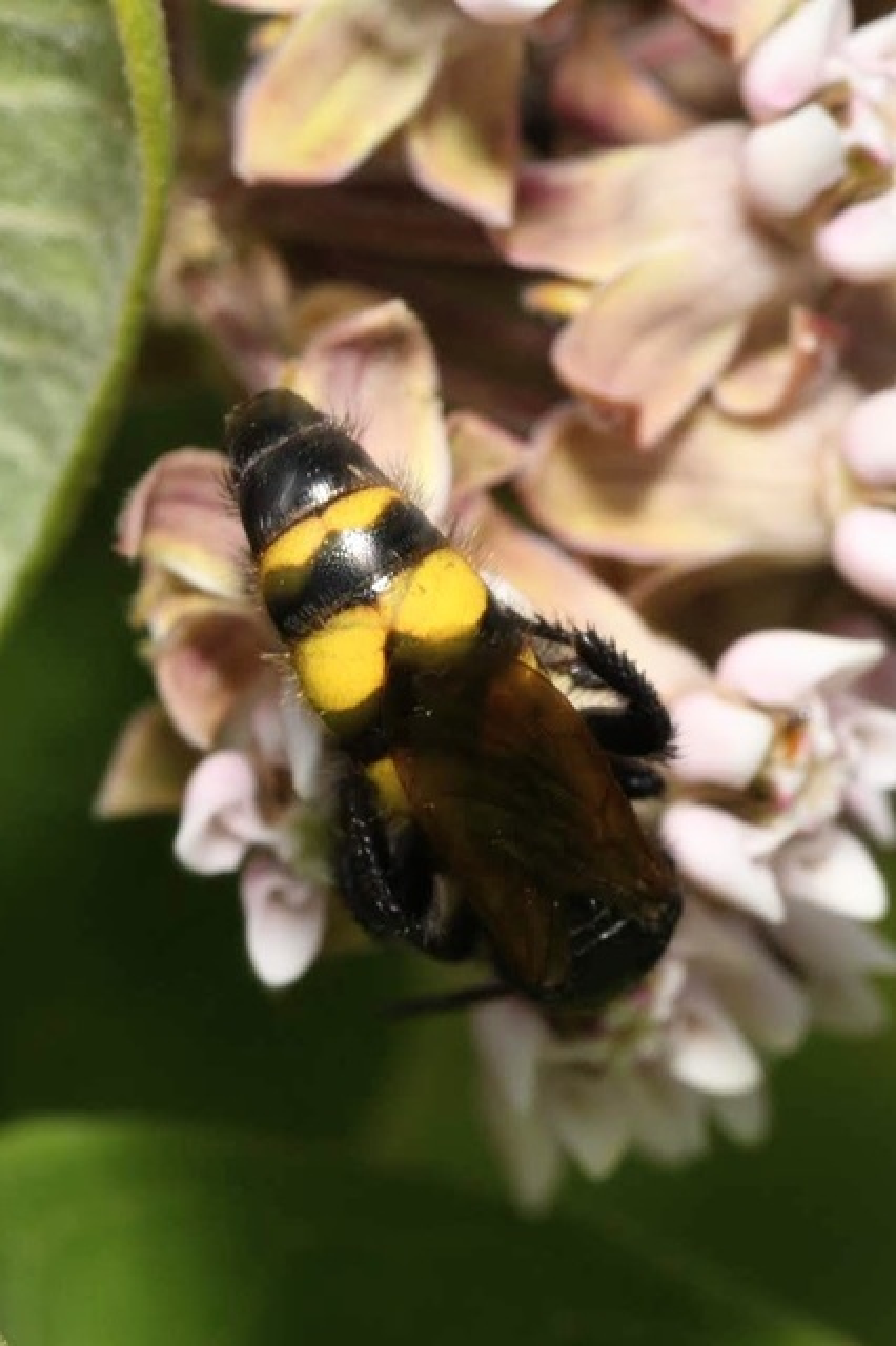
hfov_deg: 8.7
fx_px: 5886
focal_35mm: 158
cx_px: 448
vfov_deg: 13.0
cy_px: 673
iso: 100
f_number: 29
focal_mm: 105
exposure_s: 1/60
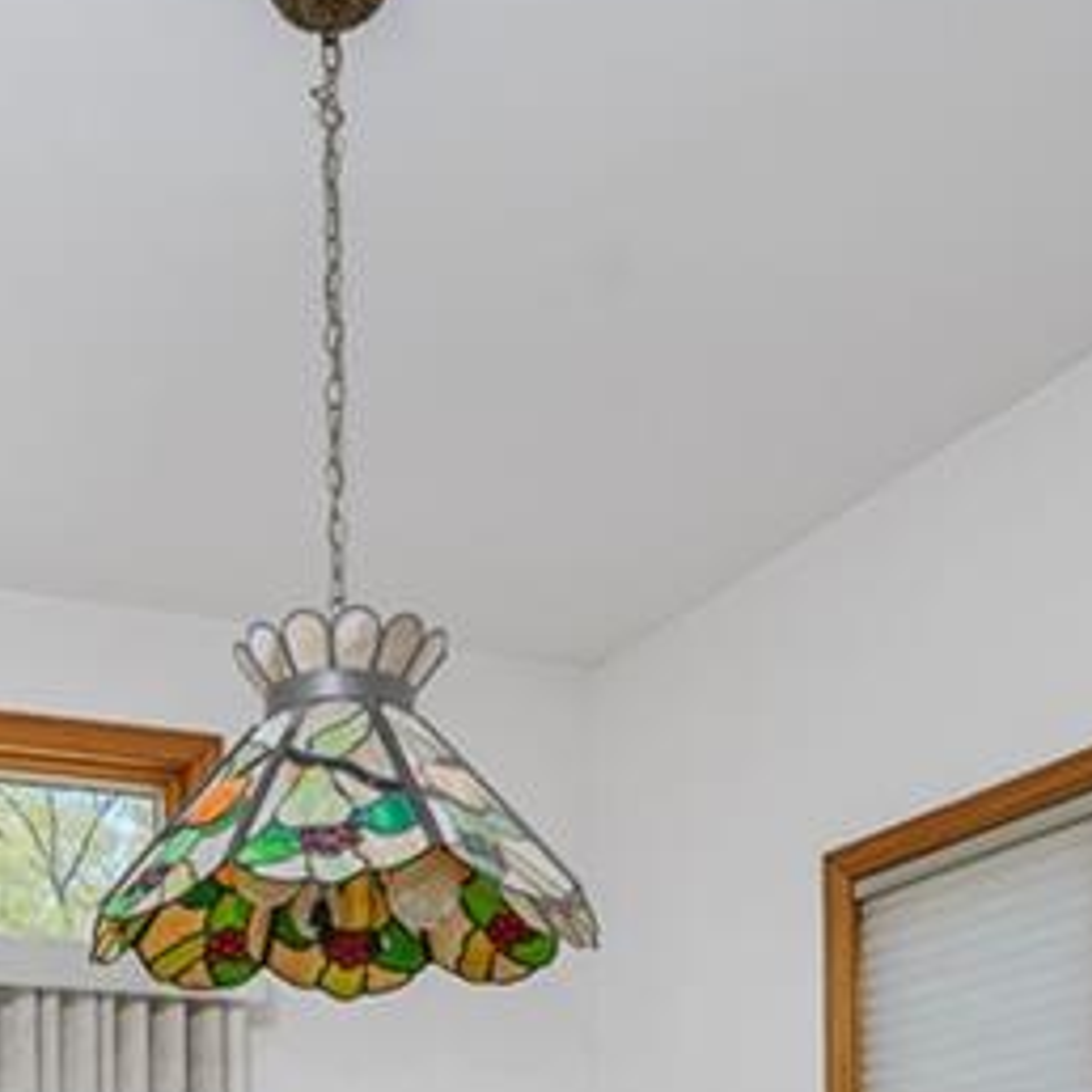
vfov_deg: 27.1
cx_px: 165
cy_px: 1380
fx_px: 1927
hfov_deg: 30.6
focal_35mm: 54
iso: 64
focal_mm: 16
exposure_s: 1/100
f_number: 7.1
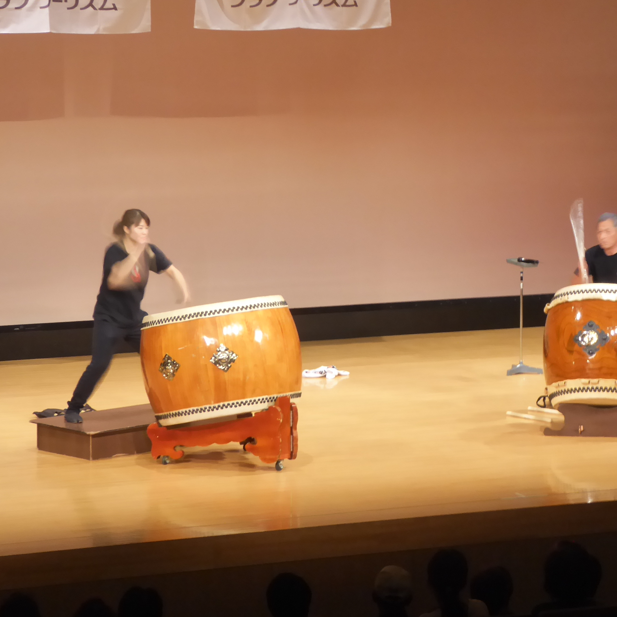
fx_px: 3509
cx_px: 404
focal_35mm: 174
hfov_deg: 10.0
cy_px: 248
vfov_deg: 10.0
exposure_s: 1/10
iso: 400
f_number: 5.1
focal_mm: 19
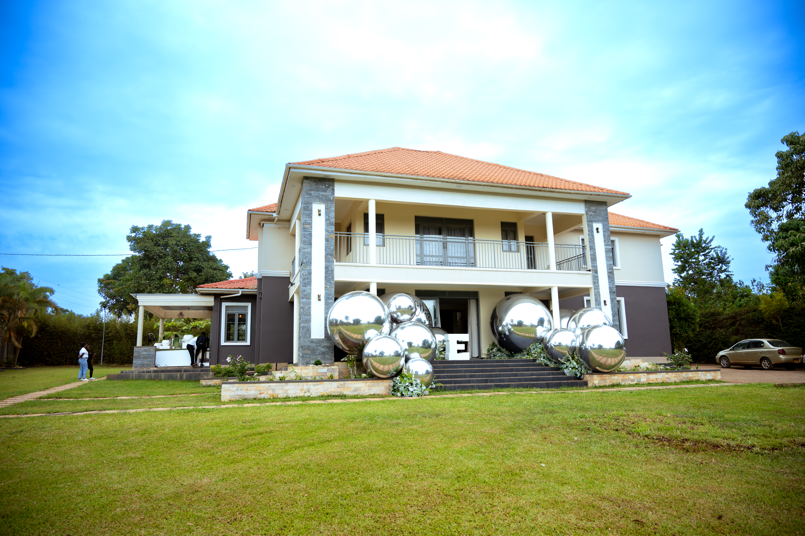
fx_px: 537
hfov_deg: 73.7
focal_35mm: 24
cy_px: 268
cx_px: 402
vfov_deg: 53.1
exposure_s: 1/250
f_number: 4
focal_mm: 24
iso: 100
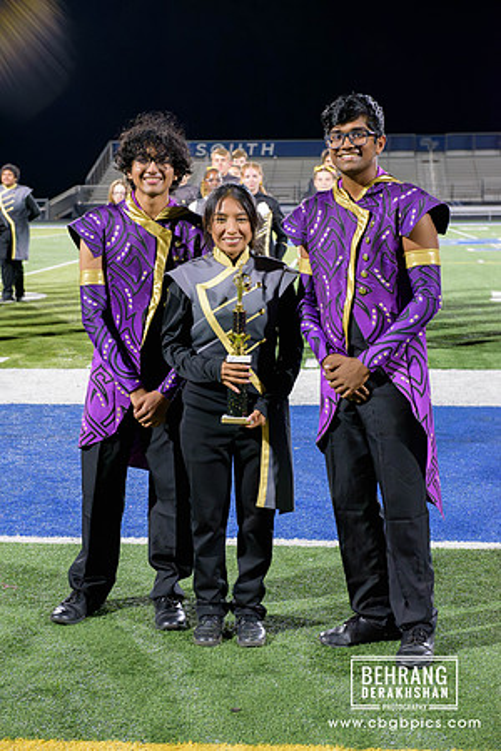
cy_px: 376
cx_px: 250
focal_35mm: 62
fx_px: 1294
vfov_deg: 32.4
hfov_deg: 21.9
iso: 12800
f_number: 6.3
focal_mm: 62
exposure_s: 1/200
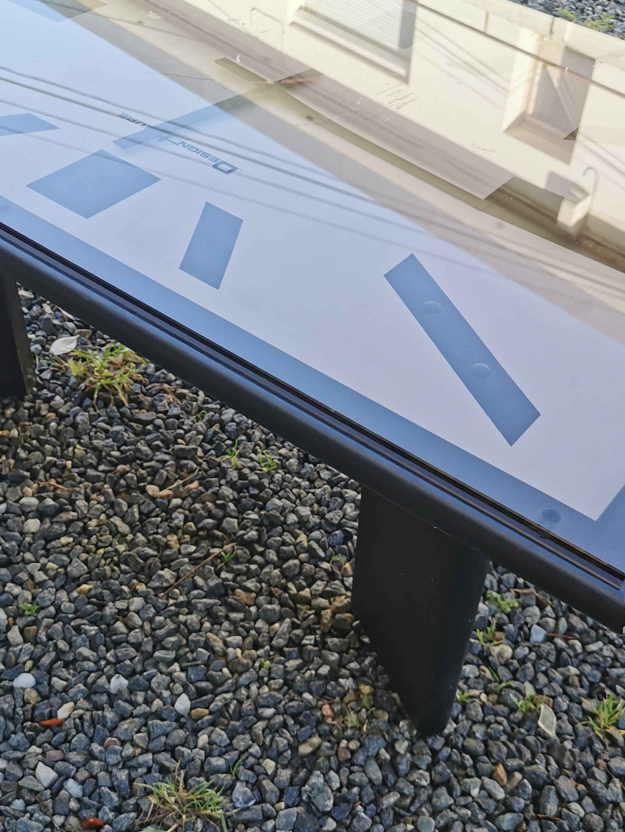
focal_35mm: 41
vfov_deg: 45.7
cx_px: 363
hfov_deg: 35.1
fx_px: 987
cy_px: 470
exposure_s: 1/450
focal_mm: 5.58
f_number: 1.8
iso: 50
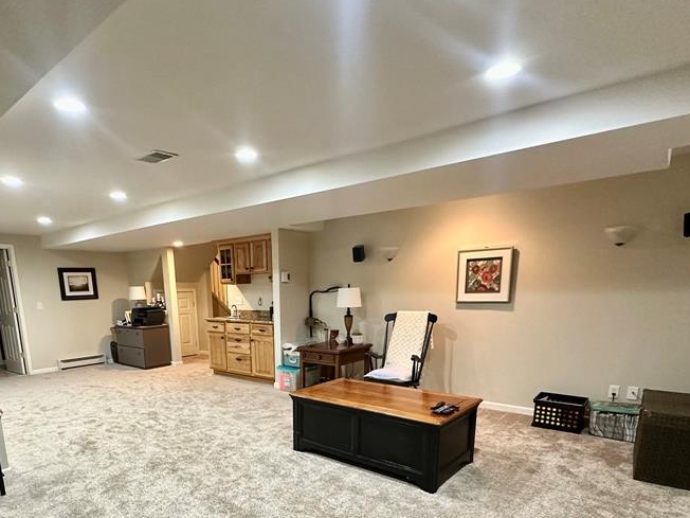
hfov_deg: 75.6
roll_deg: +0.8
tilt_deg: -12.6
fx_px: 439
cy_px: 385
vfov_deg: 58.1
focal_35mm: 22
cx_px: 279
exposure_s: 1/60
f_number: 2.2
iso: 400
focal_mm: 2.22
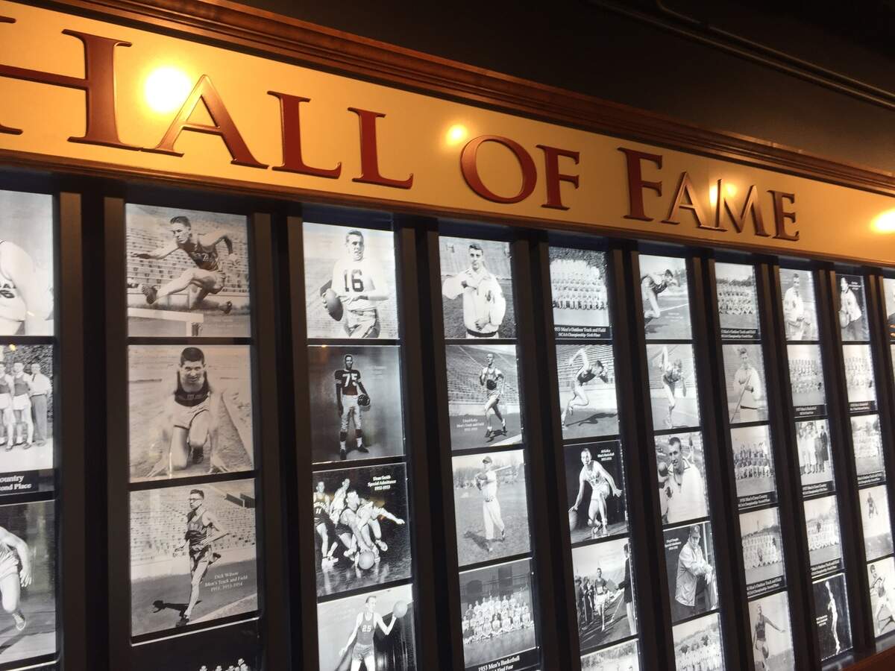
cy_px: 336
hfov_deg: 61.7
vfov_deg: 48.2
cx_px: 448
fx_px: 750
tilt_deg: +6.3
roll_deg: +2.2
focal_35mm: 29
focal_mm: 4.15
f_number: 2.2
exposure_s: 1/60
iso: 40
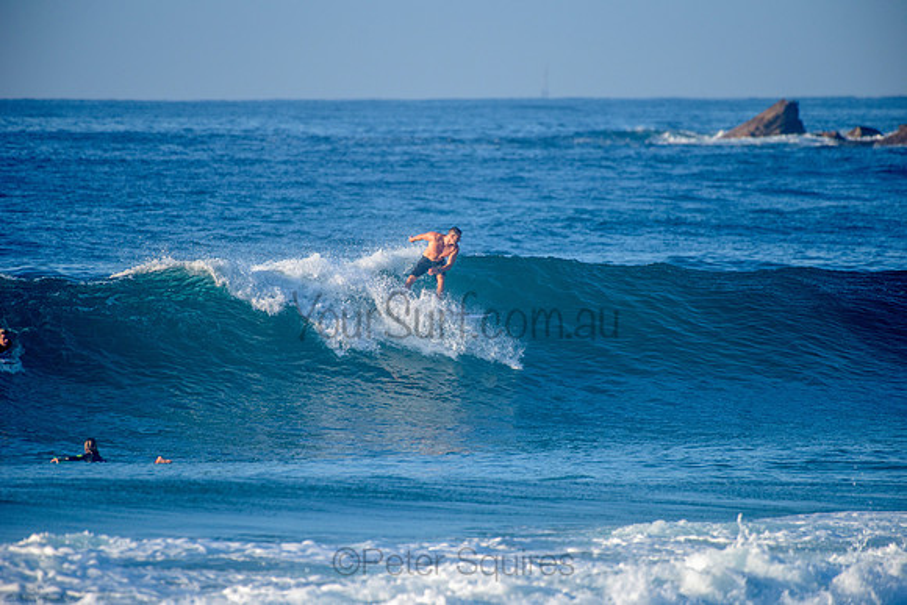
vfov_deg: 2.8
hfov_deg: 4.1
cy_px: 302
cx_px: 454
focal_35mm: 500
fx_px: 12600
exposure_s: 1/2000
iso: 400
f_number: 5.6
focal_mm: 500
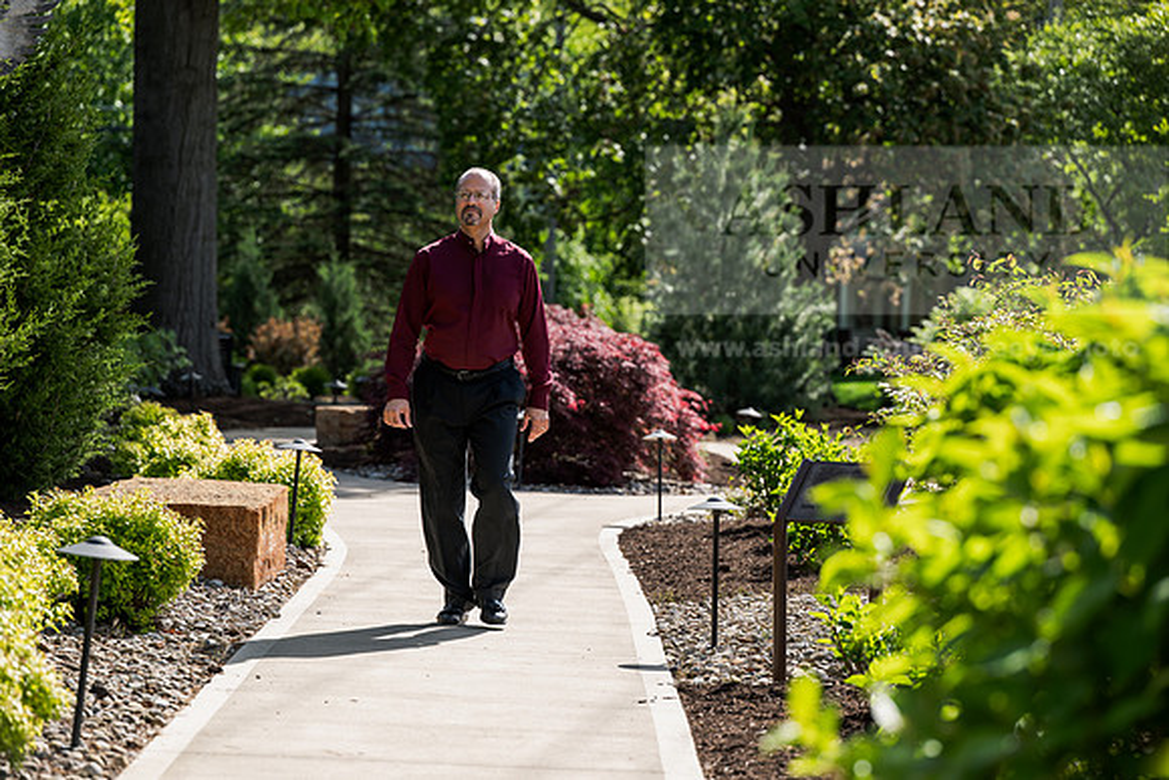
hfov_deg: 19.8
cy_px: 390
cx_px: 584
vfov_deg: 13.3
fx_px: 3345
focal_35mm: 103
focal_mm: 103
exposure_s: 1/500
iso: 125
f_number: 3.5
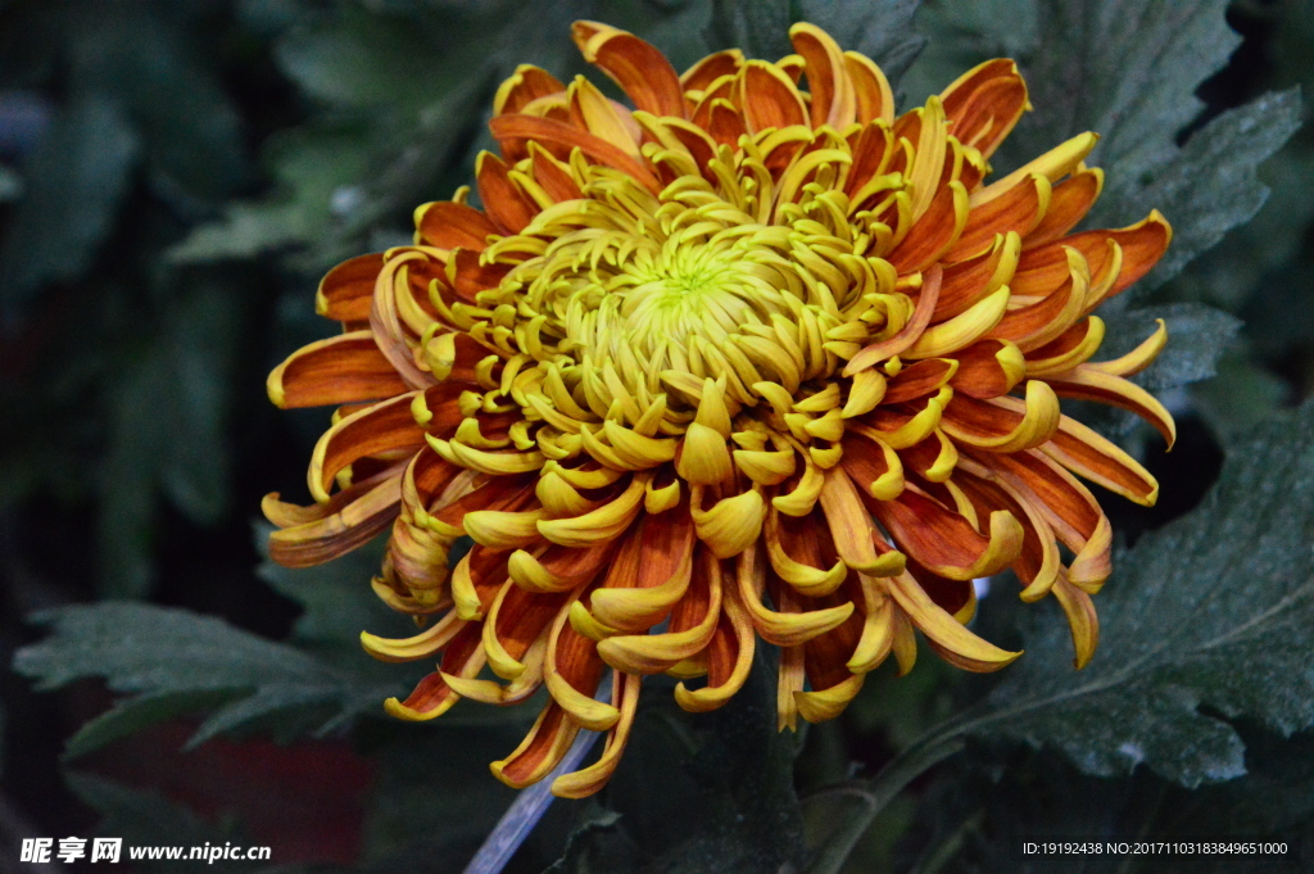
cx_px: 657
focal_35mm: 165
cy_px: 437
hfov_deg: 12.5
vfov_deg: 8.3
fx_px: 6018
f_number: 13
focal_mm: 110
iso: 6400
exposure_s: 1/10
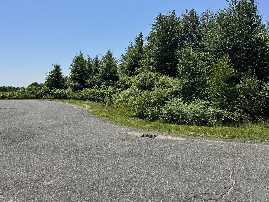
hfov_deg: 63.4
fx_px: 218
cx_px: 137
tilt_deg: -1.4
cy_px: 91
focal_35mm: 28
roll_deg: -0.7
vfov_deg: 49.7
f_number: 1.78
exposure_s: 1/5348
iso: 80
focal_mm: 6.76
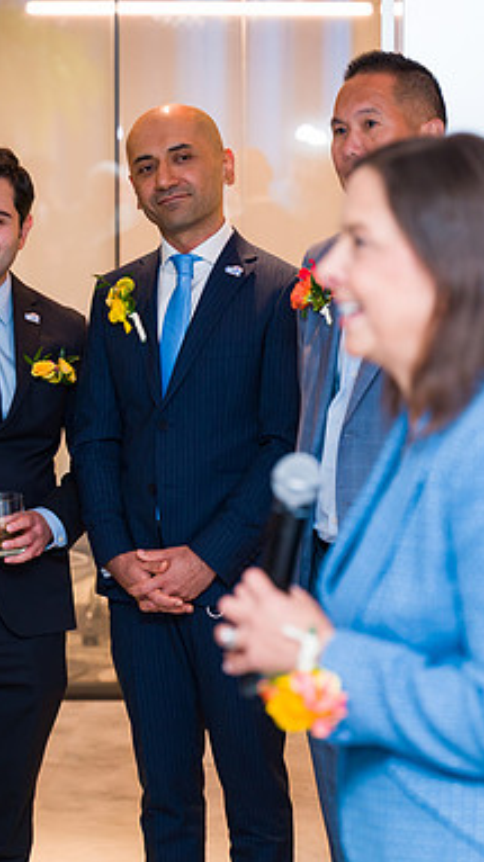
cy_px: 432
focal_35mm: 118
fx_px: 2696
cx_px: 299
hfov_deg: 10.3
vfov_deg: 18.2
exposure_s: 1/160
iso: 800
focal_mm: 74
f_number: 3.2
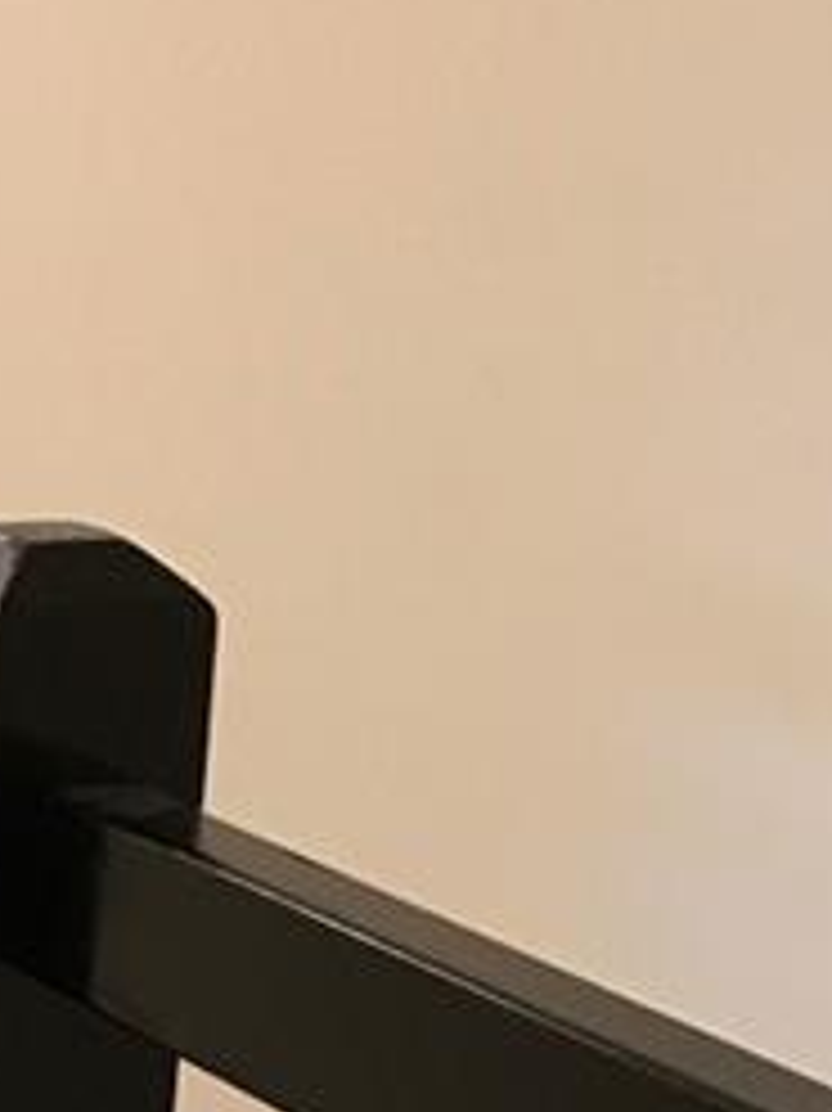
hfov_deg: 10.4
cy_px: 1589
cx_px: -567
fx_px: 4362
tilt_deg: -21.8
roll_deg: -0.5
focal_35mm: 136
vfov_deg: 13.8
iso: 40
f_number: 1.8
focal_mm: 3.99
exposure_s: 1/24
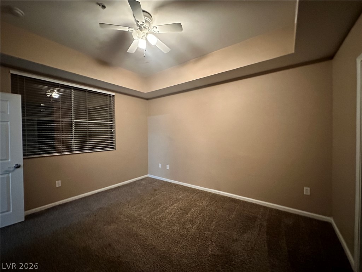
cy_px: 136
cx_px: 181
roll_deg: +0.3
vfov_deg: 85.7
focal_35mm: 14
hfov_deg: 102.1
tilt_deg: -0.8
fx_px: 146
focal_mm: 2.22
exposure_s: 1/40
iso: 1250
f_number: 2.2
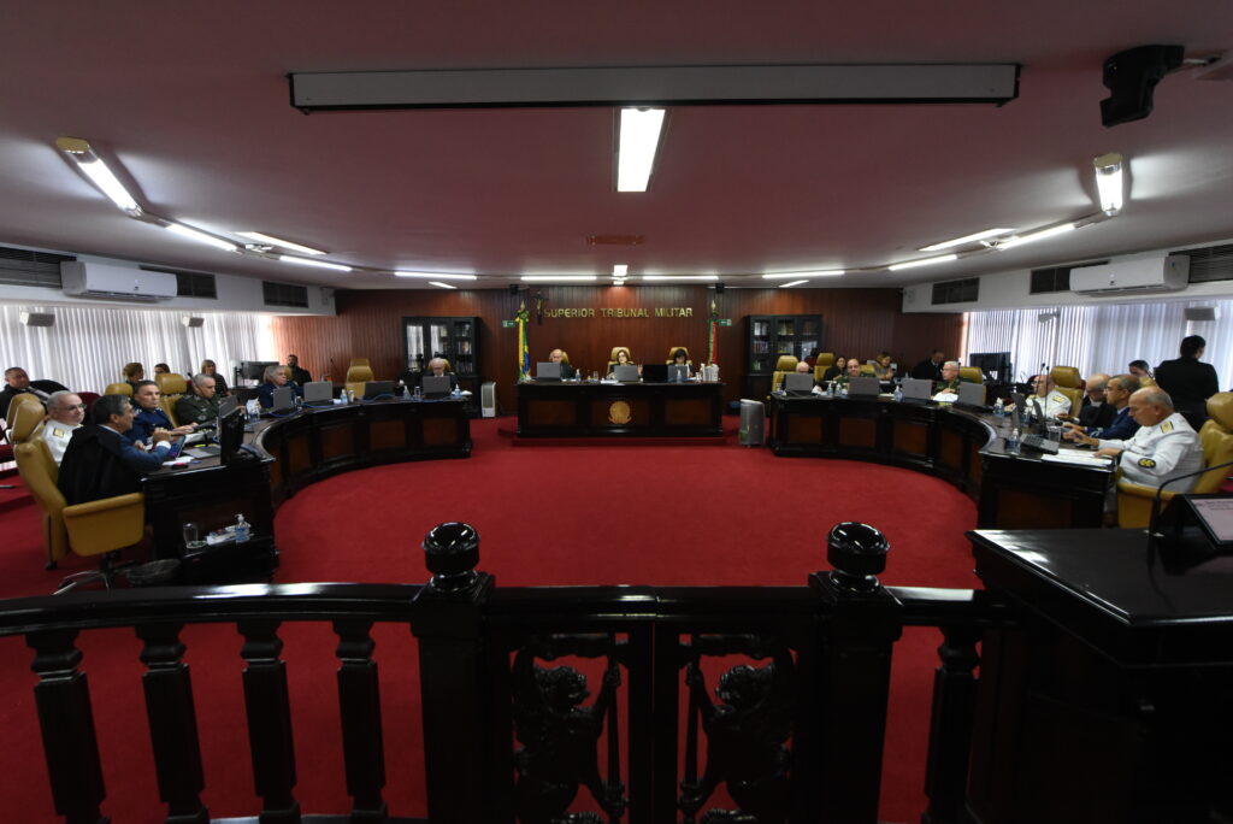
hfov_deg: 96.7
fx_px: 548
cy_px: 412
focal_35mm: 16
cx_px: 616
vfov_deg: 73.8
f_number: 6.3
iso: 4000
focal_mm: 16
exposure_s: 1/100
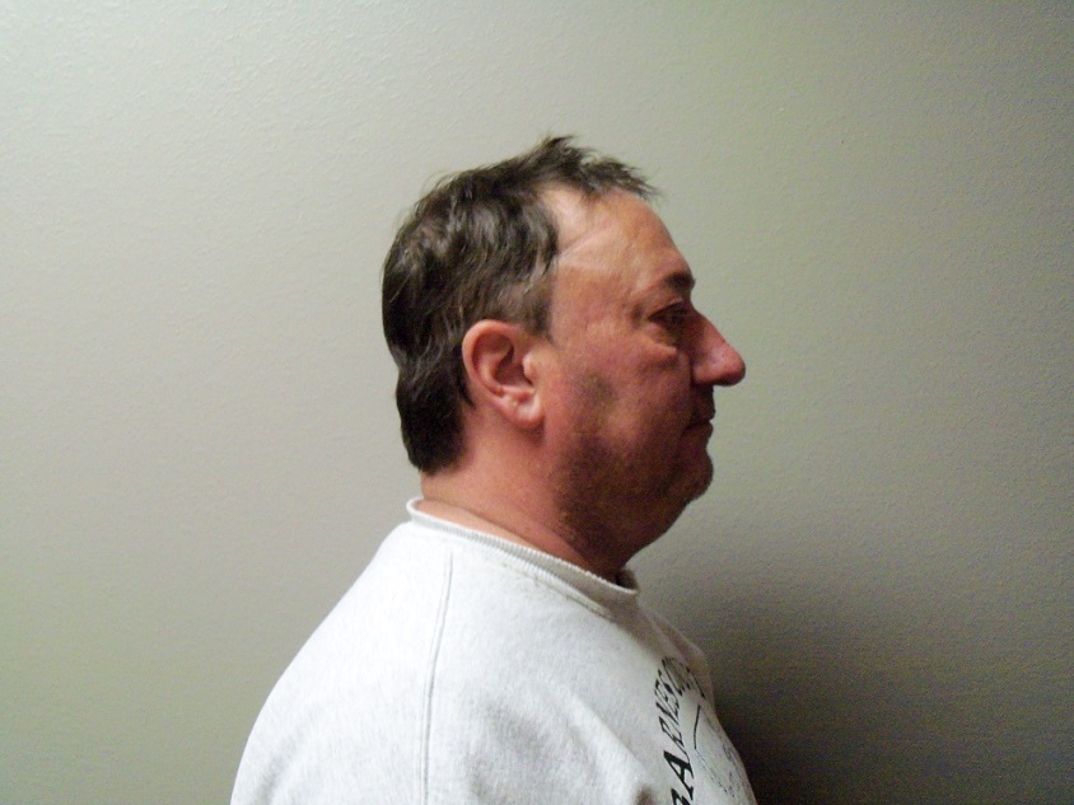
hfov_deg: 52.6
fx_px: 1086
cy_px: 402
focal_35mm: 35
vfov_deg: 40.7
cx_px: 537
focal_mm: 6.3
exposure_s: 1/30
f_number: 3
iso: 400
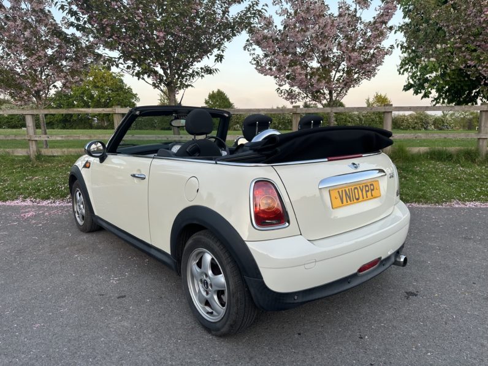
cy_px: 183
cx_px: 244
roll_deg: +1.4
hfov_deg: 71.6
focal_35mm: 24
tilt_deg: -10.5
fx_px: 338
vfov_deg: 56.8
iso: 64
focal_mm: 6.86
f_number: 1.78
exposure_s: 1/153
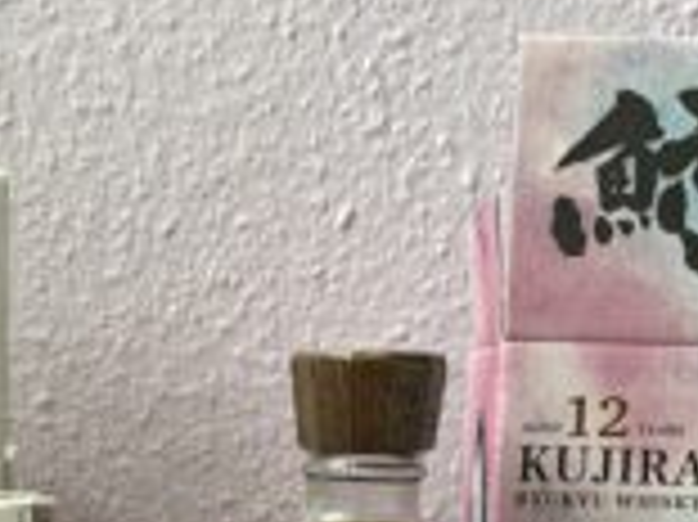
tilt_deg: -10.2
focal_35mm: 67
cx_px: 261
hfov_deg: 28.9
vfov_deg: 20.7
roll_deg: -1.8
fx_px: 1350
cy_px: 594
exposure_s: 1/60
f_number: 1.6
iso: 200
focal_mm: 5.1
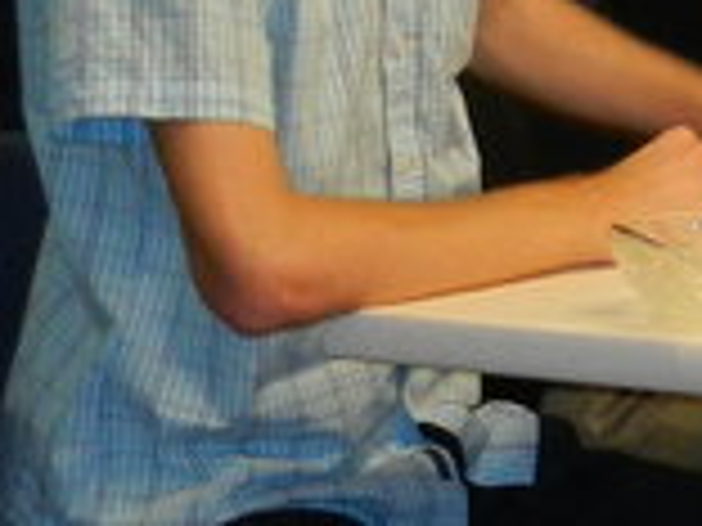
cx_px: 846
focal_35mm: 288
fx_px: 5841
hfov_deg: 6.8
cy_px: 18
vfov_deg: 5.2
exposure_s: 1/30
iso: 280
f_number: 4.2
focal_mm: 8.2
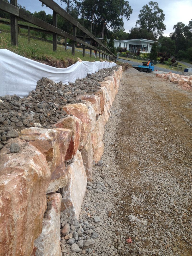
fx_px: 259
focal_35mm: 35
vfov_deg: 52.6
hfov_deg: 40.7
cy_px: 128
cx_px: 96
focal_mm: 4.28
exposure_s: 1/60
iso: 50
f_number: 2.4
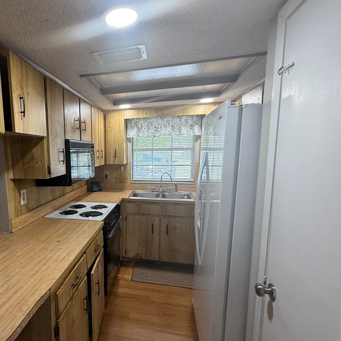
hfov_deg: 68.6
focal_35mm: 21
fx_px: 234
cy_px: 184
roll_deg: +0.8
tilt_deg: -5.1
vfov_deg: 72.0
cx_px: 96
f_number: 2.2
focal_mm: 2.22
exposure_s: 1/120
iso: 320
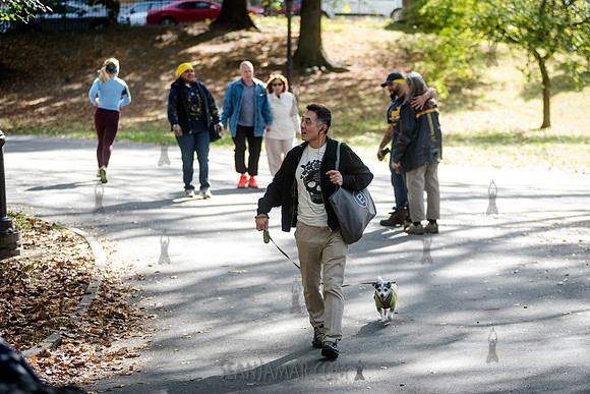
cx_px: 315
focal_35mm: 121
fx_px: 1977
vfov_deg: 11.4
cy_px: 198
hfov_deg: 17.0
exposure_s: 1/1000
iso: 1000
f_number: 2.8
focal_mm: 105
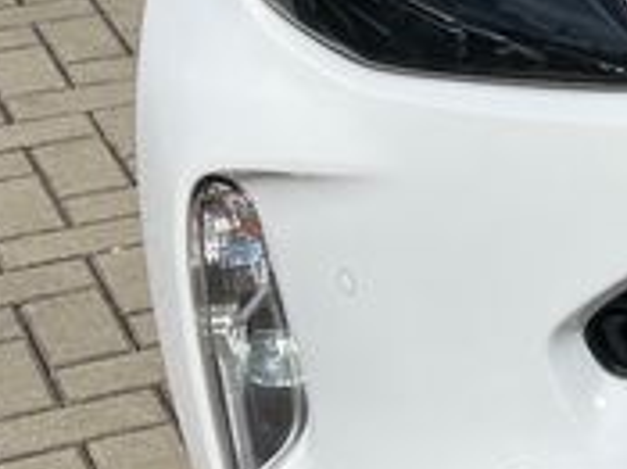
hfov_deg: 11.9
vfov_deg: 9.6
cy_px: -150
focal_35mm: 152
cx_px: 1179
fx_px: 2751
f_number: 1.6
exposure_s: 1/11905
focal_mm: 5.1
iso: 50
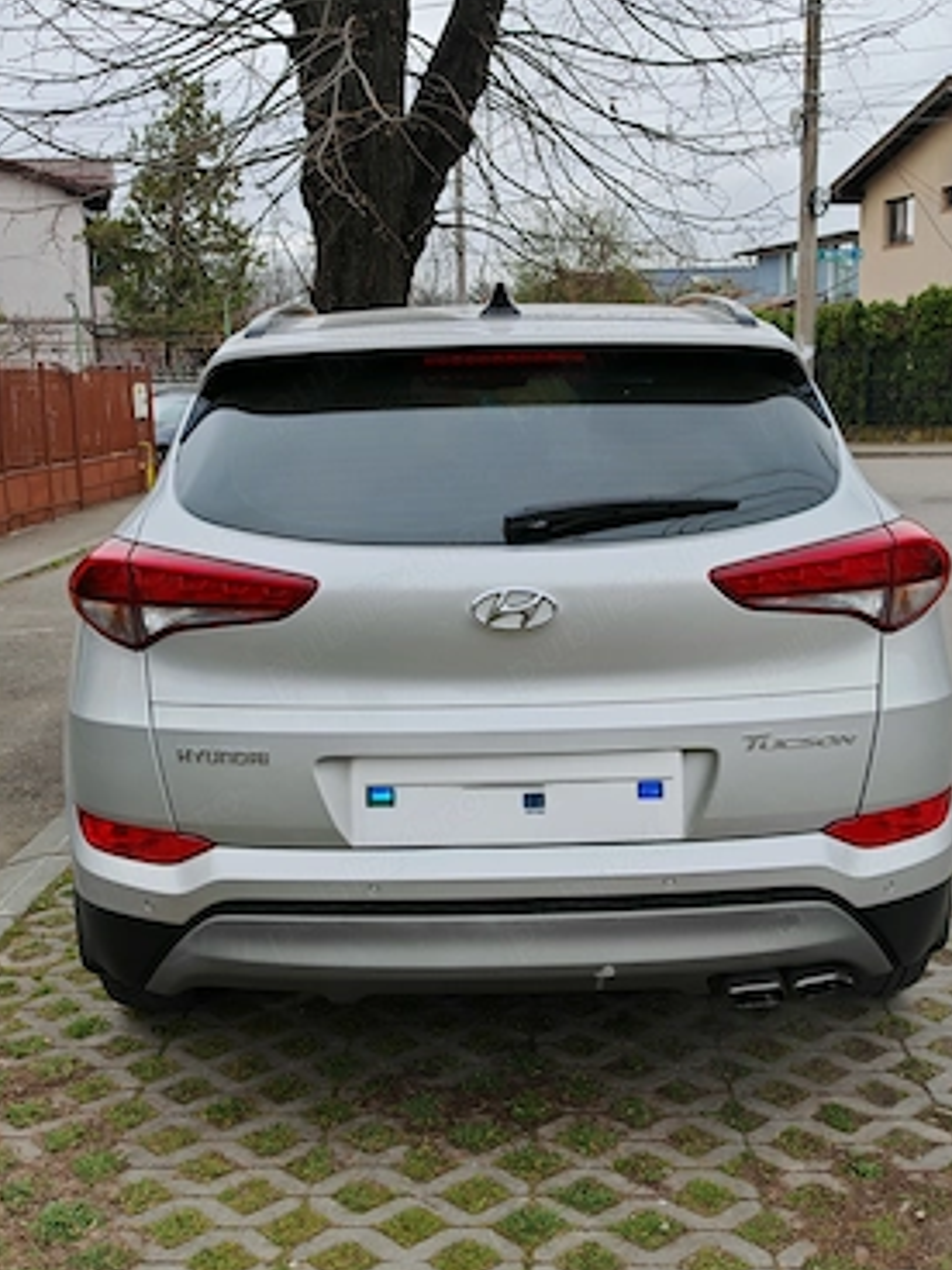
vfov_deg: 49.0
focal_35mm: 38
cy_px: 663
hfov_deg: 37.7
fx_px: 1393
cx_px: 493
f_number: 2
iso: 50
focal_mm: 6.83
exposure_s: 1/720
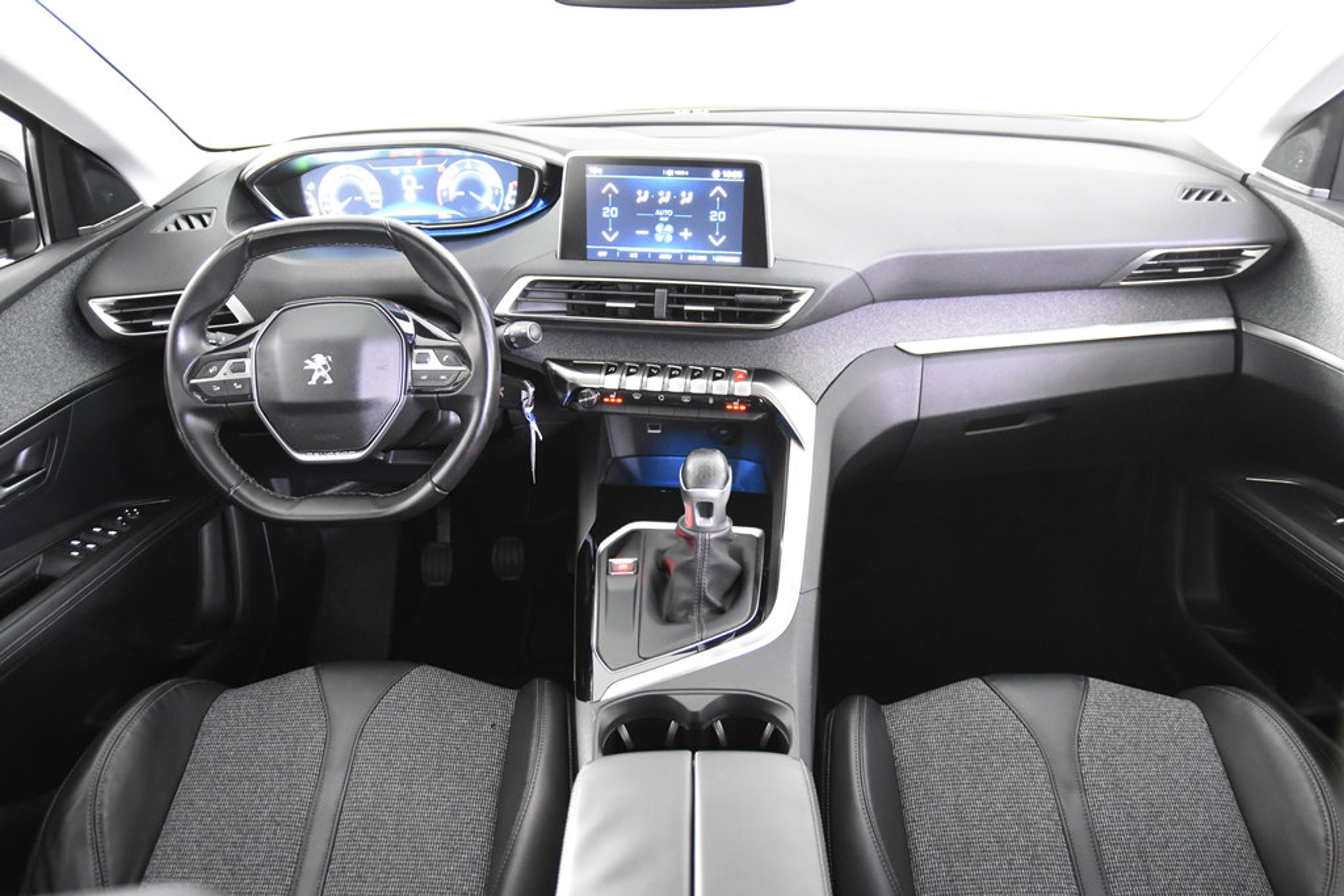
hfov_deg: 70.4
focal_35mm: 26
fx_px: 952
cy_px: 448
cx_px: 672
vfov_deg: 50.4
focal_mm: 17
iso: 4500
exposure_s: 1/25
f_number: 2.8
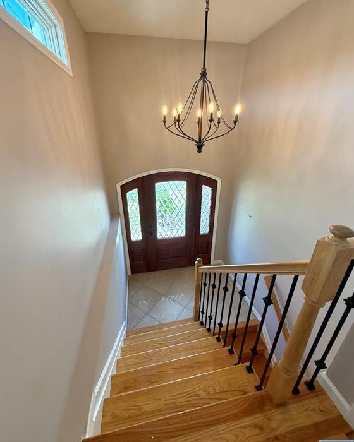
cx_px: 174
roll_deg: +0.1
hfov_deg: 84.0
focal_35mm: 15
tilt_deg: -21.9
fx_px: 196
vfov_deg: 96.8
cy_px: 215
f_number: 2.2
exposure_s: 1/120
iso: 250
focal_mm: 2.22
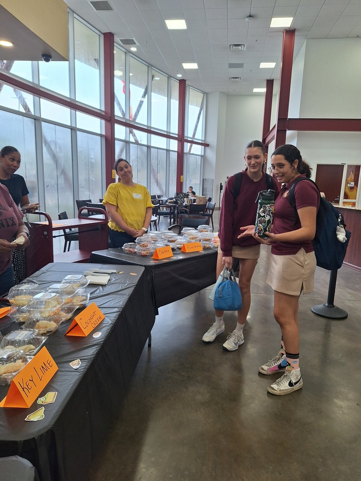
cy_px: 240
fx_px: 320
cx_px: 180
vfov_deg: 73.9
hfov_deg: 58.9
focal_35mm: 23
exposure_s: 1/120
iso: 64
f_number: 1.8
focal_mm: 5.54
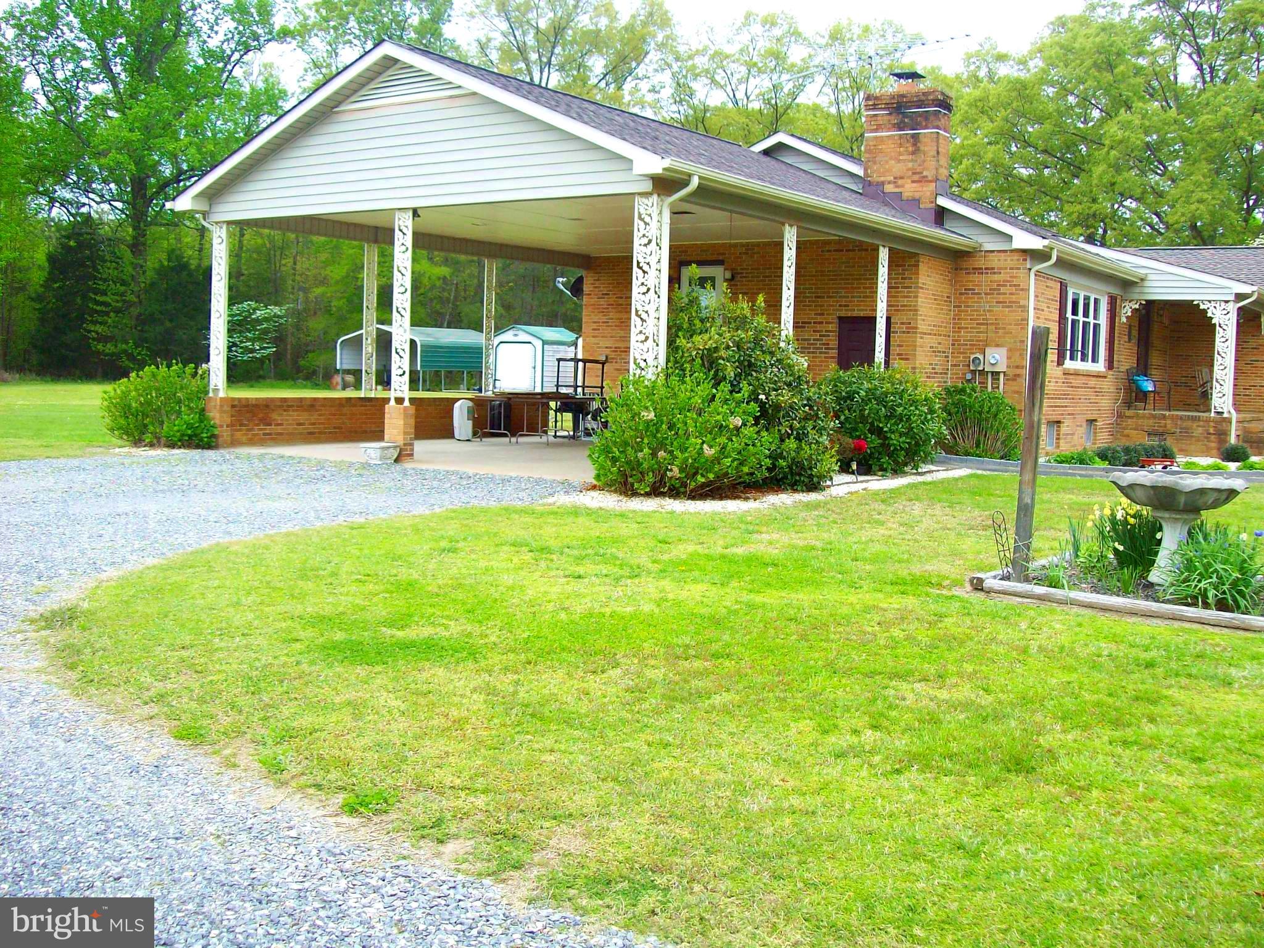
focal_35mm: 36
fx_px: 1315
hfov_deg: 51.4
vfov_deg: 39.7
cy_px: 474
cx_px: 632
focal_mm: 6
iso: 80
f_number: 2.7
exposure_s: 1/358
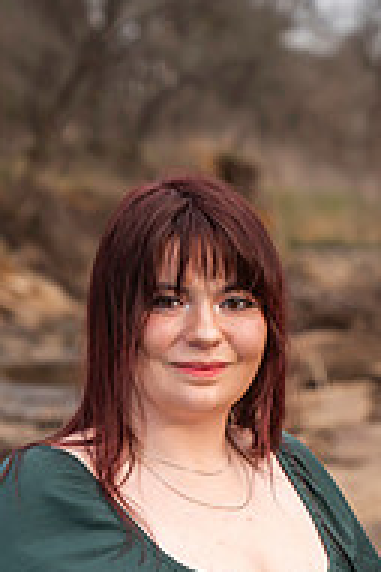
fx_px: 2624
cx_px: 183
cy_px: 644
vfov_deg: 12.2
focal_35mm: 165
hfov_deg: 8.3
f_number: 4
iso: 100
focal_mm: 70
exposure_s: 1/200
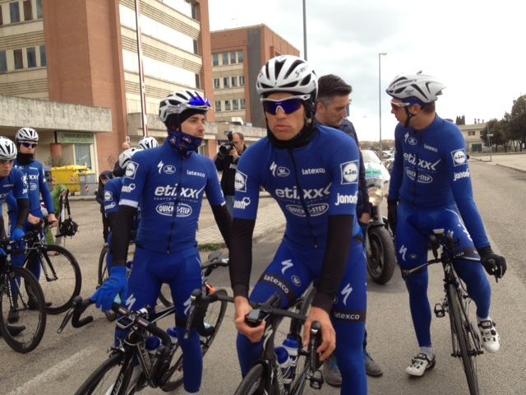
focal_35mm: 35
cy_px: 198
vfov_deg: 40.7
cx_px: 263
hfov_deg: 52.6
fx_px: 532
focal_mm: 4.28
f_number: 2.4
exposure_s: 1/128
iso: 50
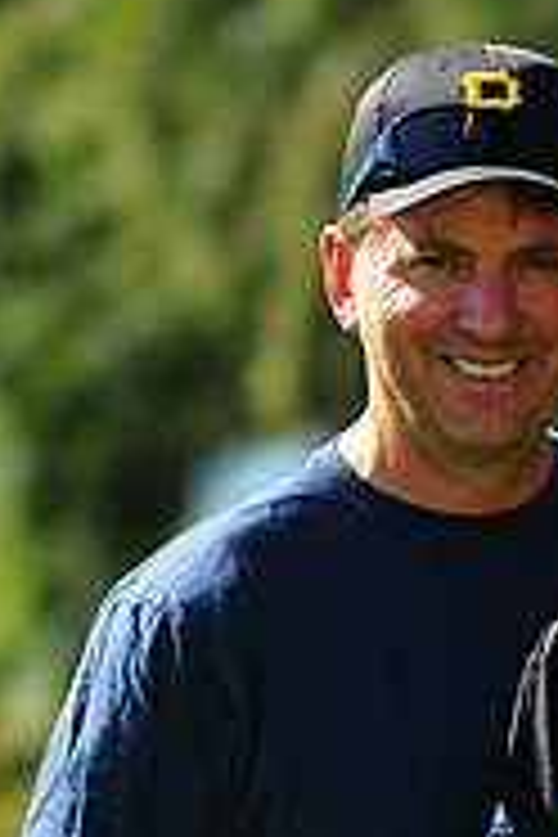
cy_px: 1161
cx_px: 630
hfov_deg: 2.4
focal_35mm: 561
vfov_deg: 3.7
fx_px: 13042
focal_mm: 180
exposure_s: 1/800
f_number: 4.5
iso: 200
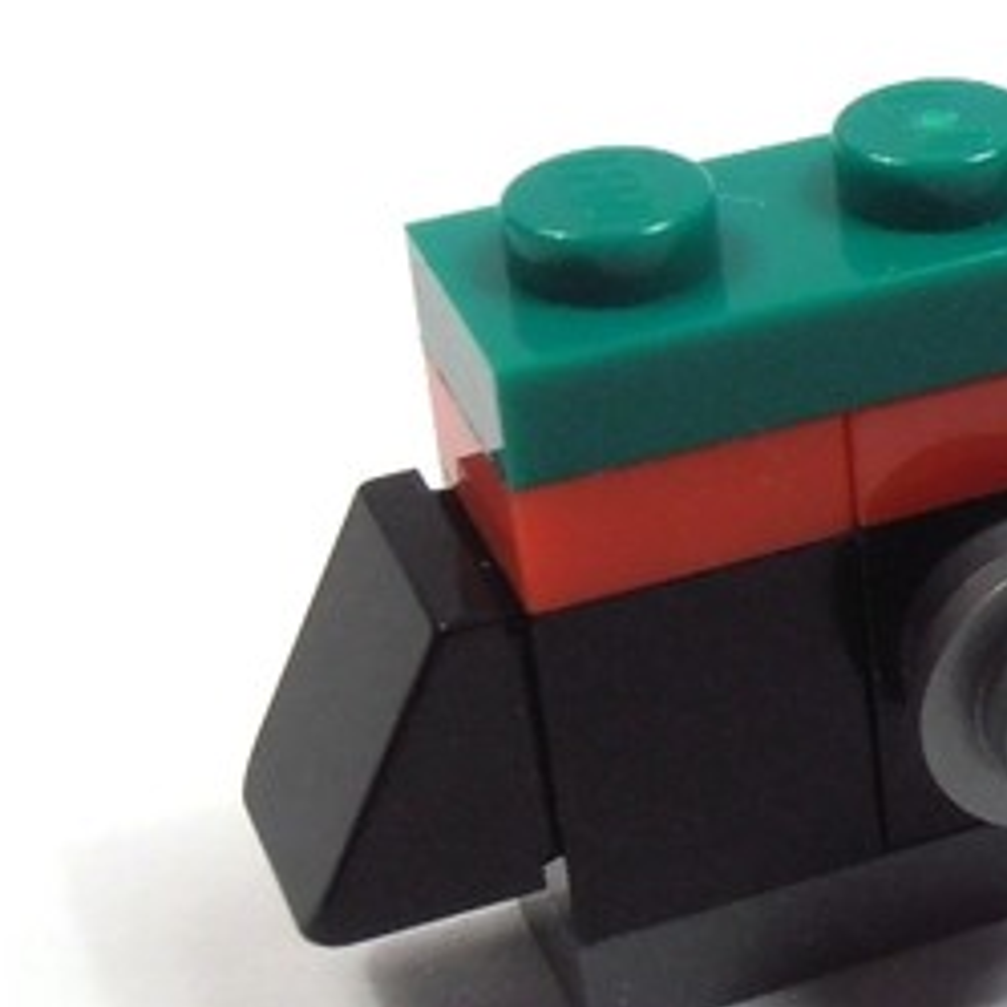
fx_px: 3884
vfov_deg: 14.8
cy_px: 499
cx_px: 1452
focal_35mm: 118
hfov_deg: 14.0
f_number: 3.9
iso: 80
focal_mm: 6.61
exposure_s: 1/80
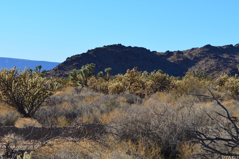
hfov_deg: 18.1
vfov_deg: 12.2
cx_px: 88
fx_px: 748
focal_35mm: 113
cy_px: 56
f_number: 11
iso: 200
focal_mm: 55
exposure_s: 1/400
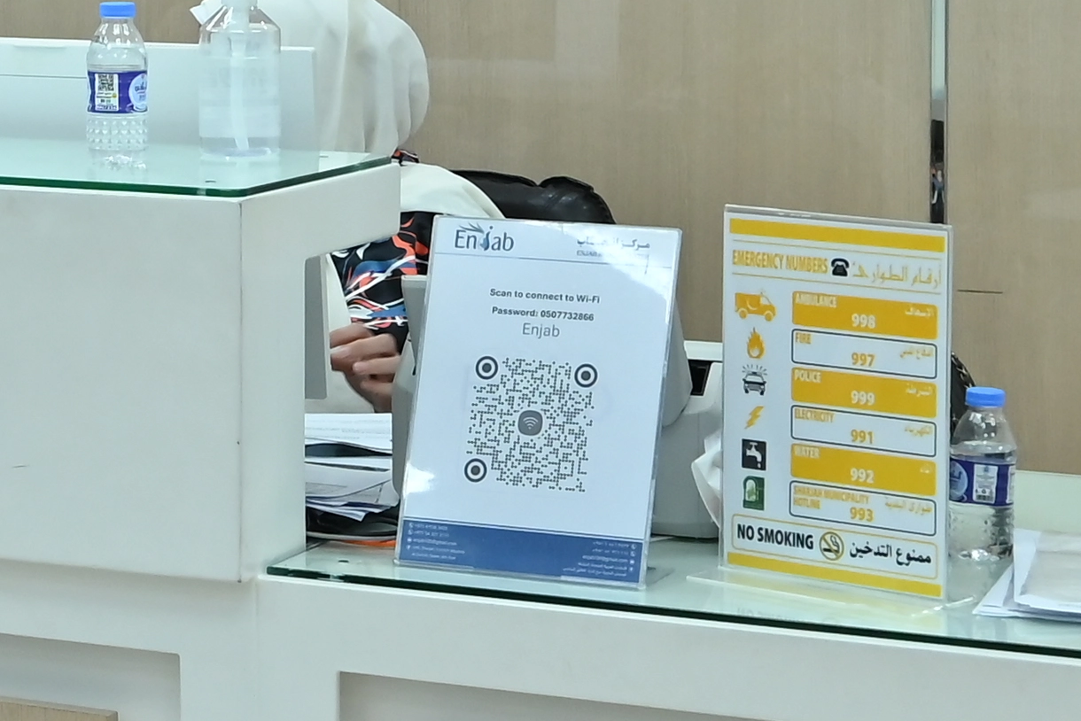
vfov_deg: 9.4
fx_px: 4369
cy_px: -30
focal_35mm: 145
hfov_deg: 13.6
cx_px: -354
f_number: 4.5
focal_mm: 29.5
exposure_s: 1/200
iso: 800
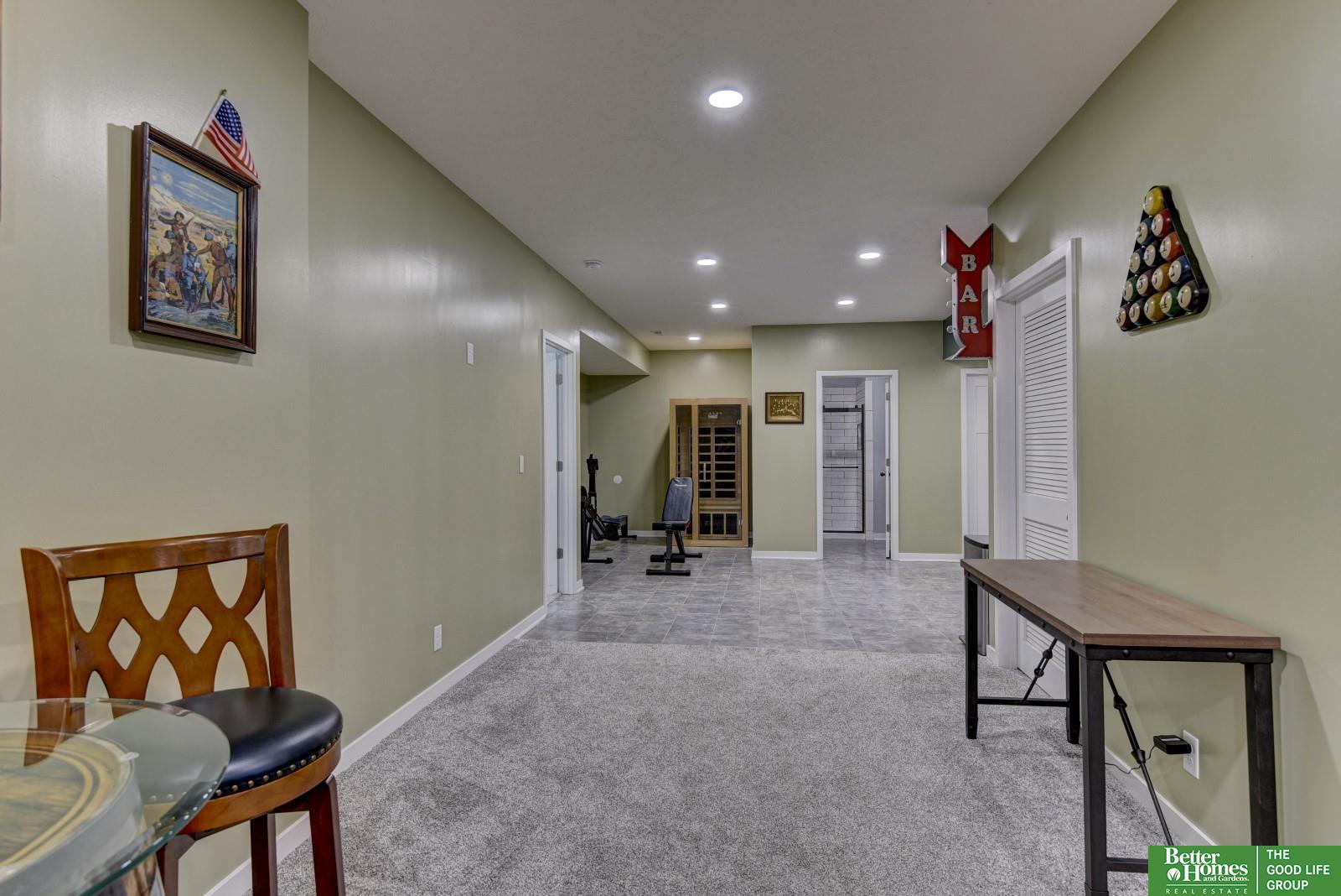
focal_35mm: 24
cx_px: 670
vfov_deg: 53.2
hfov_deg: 73.7
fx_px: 894
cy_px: 448
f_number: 8
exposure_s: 1/8
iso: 400
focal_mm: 24
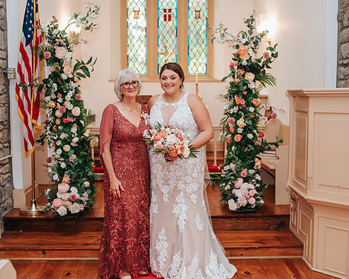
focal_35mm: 46
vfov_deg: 32.7
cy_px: 139
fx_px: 475
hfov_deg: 40.3
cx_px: 168
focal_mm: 35
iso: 1000
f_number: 3.2
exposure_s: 1/200
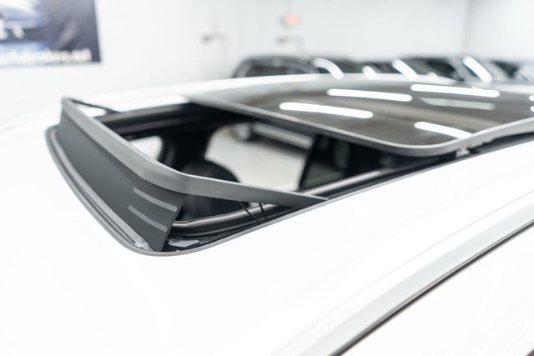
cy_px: 178
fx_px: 415
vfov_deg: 46.4
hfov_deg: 65.5
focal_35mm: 28
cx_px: 267
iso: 400
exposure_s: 1/40
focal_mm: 28
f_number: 3.2
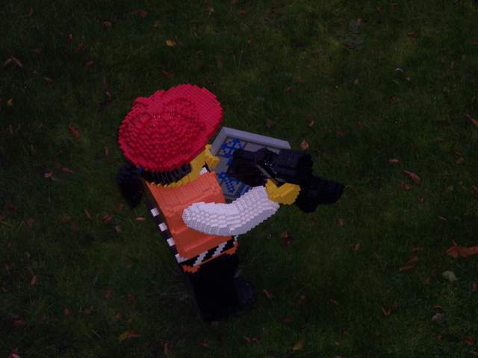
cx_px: 239
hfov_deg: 17.3
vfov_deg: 13.0
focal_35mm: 114
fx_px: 1574
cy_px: 179
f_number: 4.8
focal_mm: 24
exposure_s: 1/90
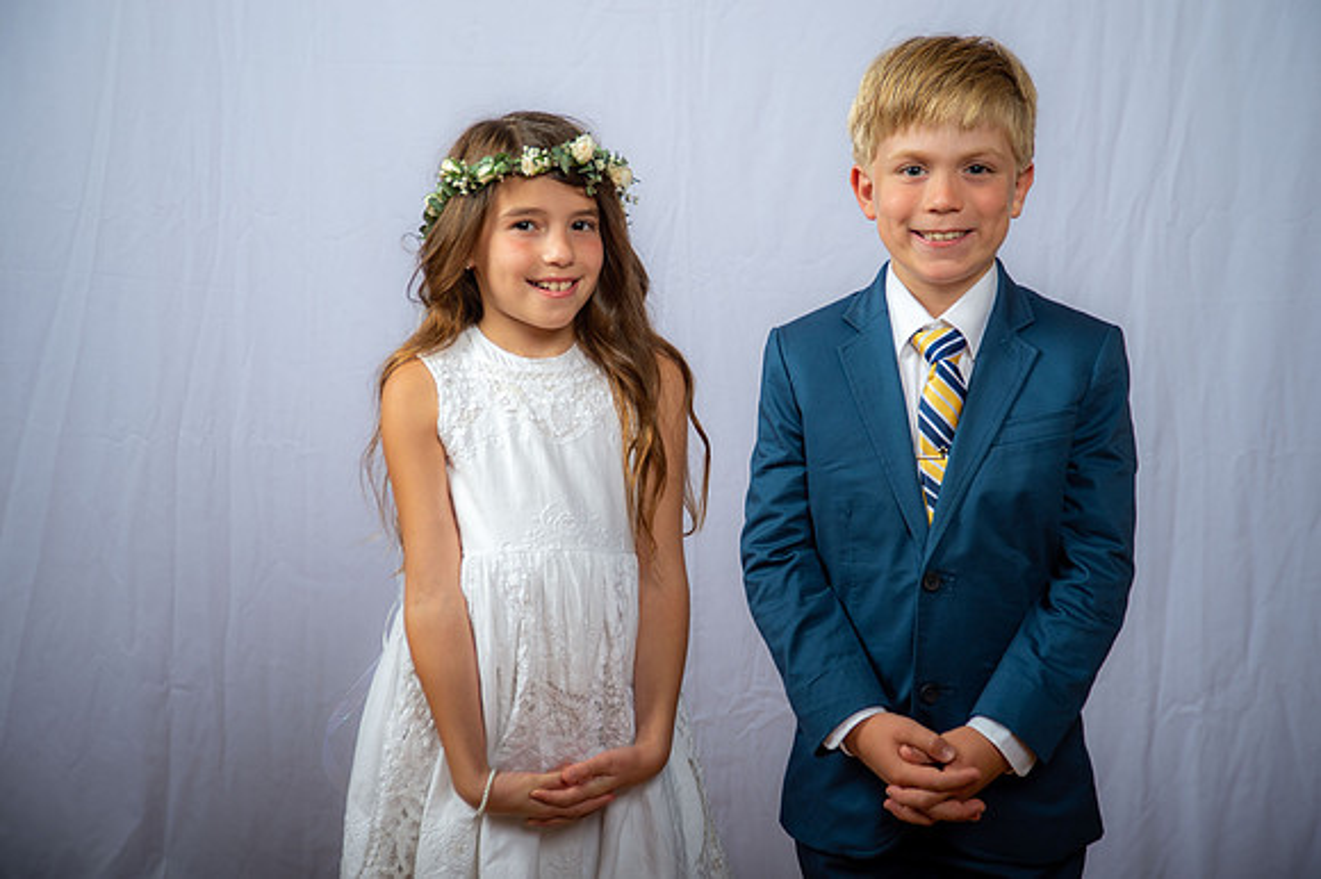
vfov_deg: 20.6
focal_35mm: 66
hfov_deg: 30.5
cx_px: 660
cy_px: 440
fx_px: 2420
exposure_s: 1/200
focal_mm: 66
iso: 250
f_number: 5.6
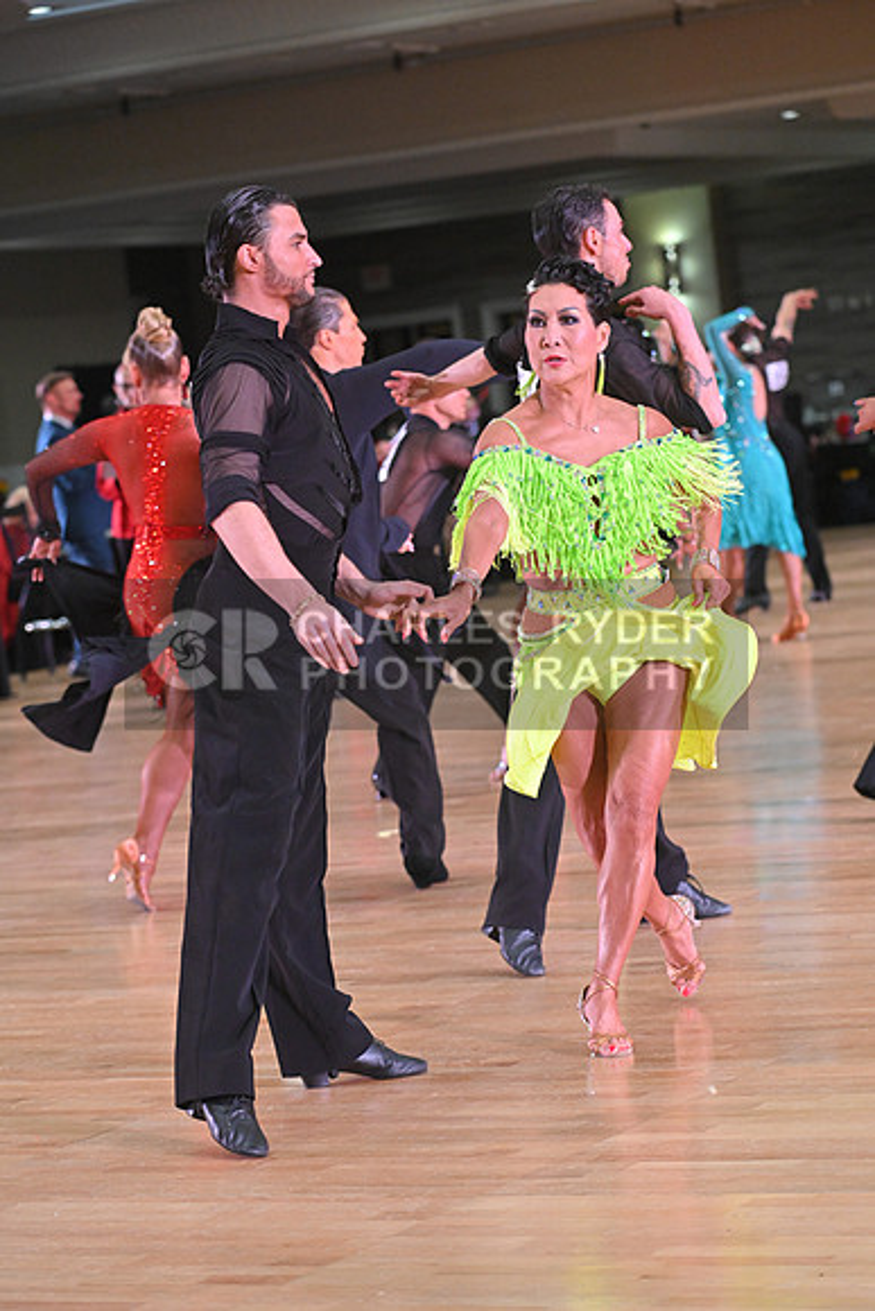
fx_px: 4008
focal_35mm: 110
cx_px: 438
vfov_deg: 18.6
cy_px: 656
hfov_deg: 12.5
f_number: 5
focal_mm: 110
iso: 4000
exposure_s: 1/400
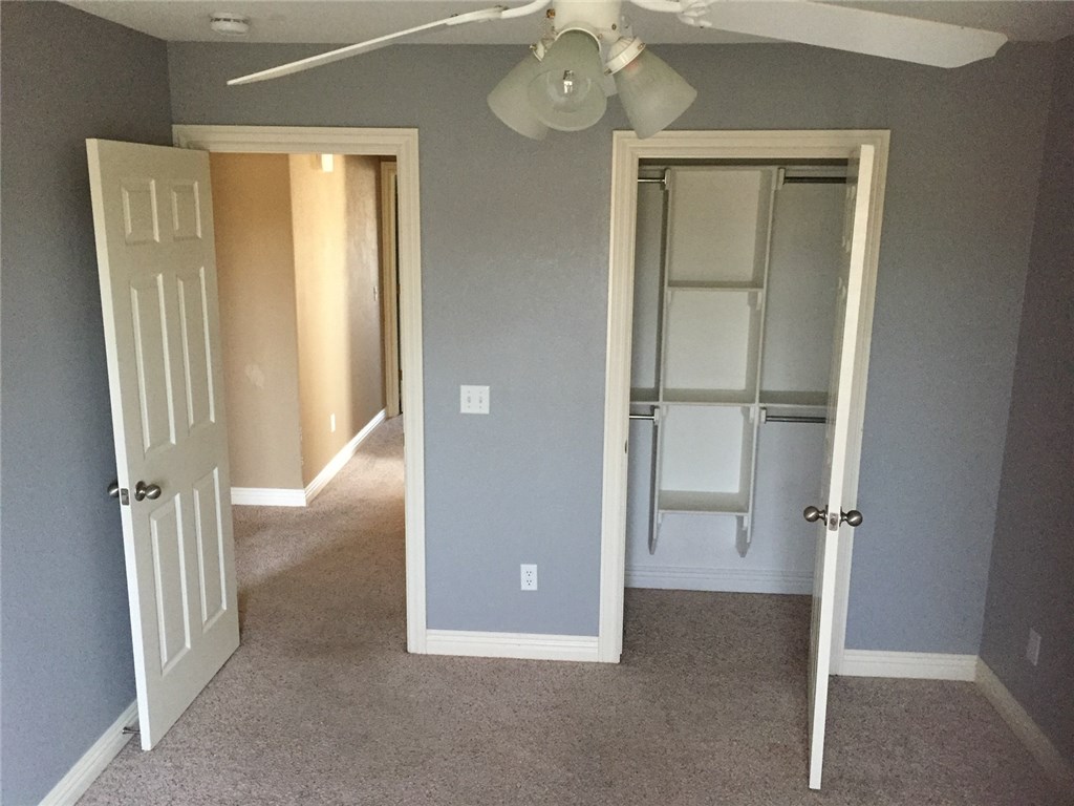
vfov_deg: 48.2
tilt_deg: -13.0
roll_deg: -0.3
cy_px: 403
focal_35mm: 29
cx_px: 537
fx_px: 900
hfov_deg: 61.7
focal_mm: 4.15
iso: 250
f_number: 2.2
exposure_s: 1/30
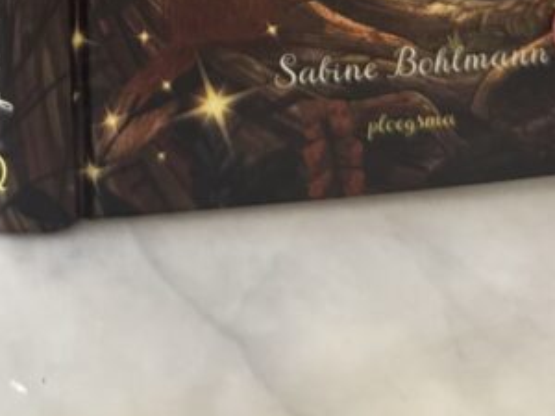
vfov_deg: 14.2
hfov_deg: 23.4
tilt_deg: -10.6
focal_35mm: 82
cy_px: -484
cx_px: 89
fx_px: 1315
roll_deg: +3.5
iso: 125
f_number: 1.78
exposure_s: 1/121
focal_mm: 6.76
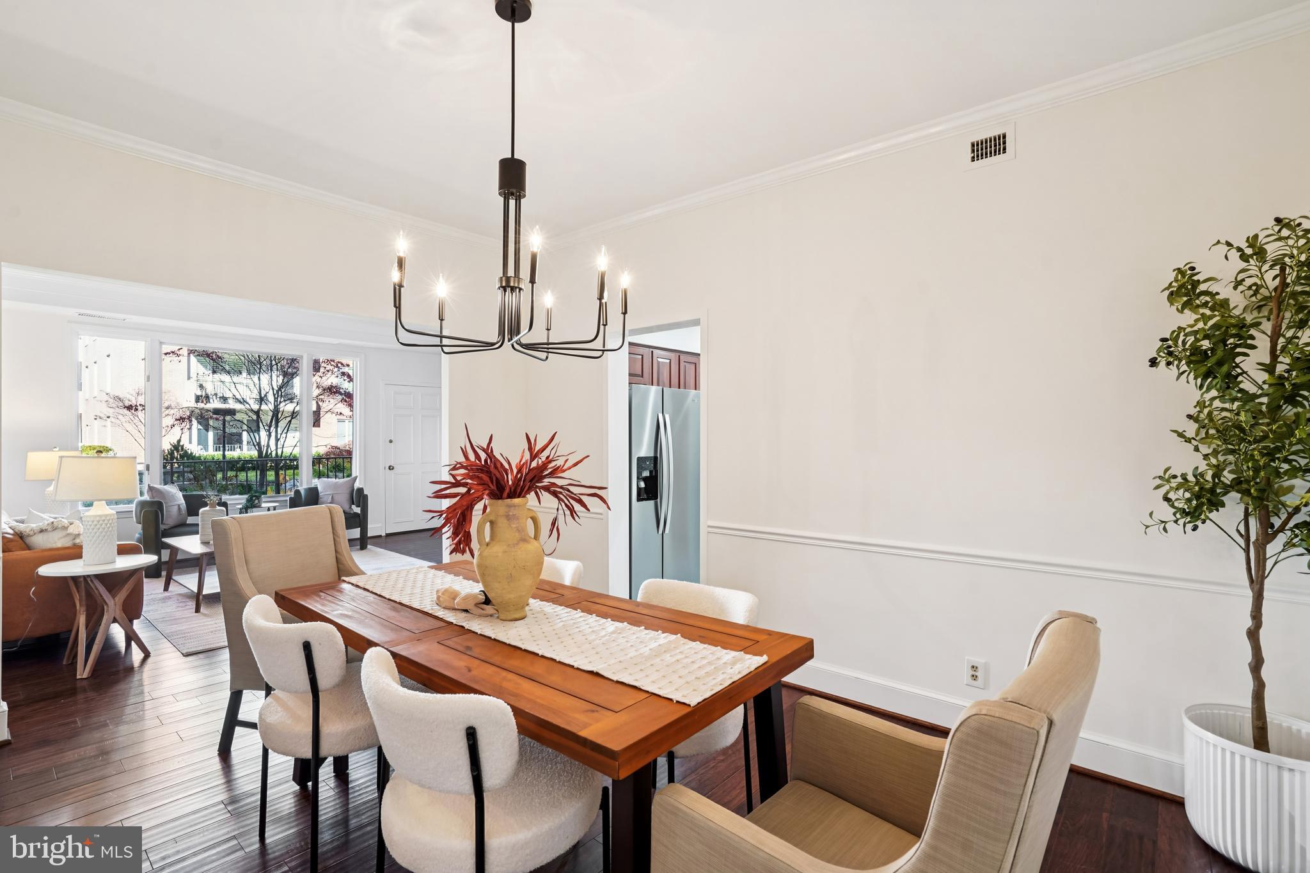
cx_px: 655
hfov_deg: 96.7
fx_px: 582
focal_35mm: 16
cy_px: 436
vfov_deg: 73.7
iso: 200
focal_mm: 16
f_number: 8
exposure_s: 1/5
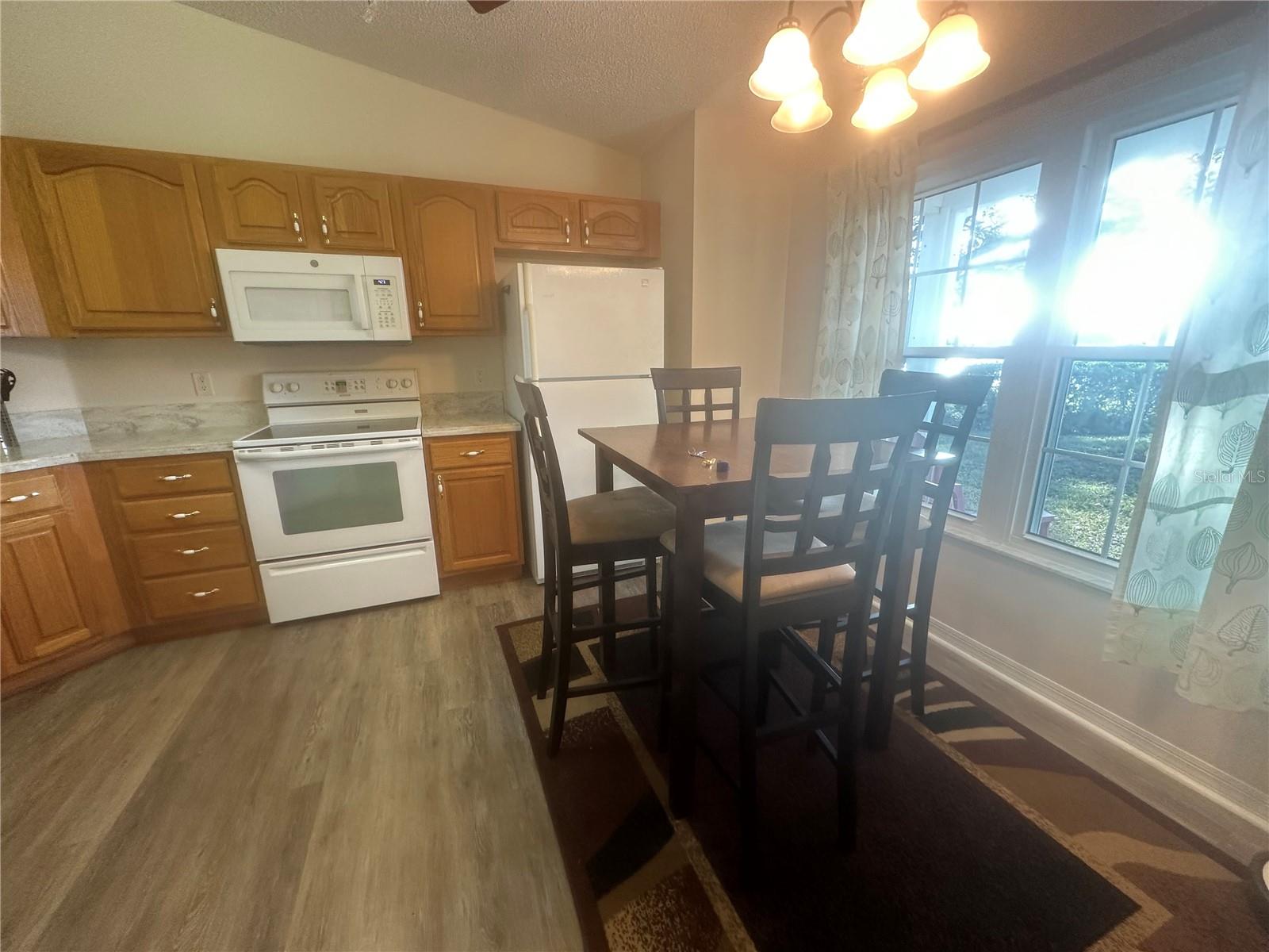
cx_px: 634
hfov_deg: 102.1
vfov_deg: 85.7
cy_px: 476
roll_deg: +0.5
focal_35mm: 14
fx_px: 513
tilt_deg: -13.8
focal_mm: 2.22
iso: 160
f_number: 2.2
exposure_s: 1/60
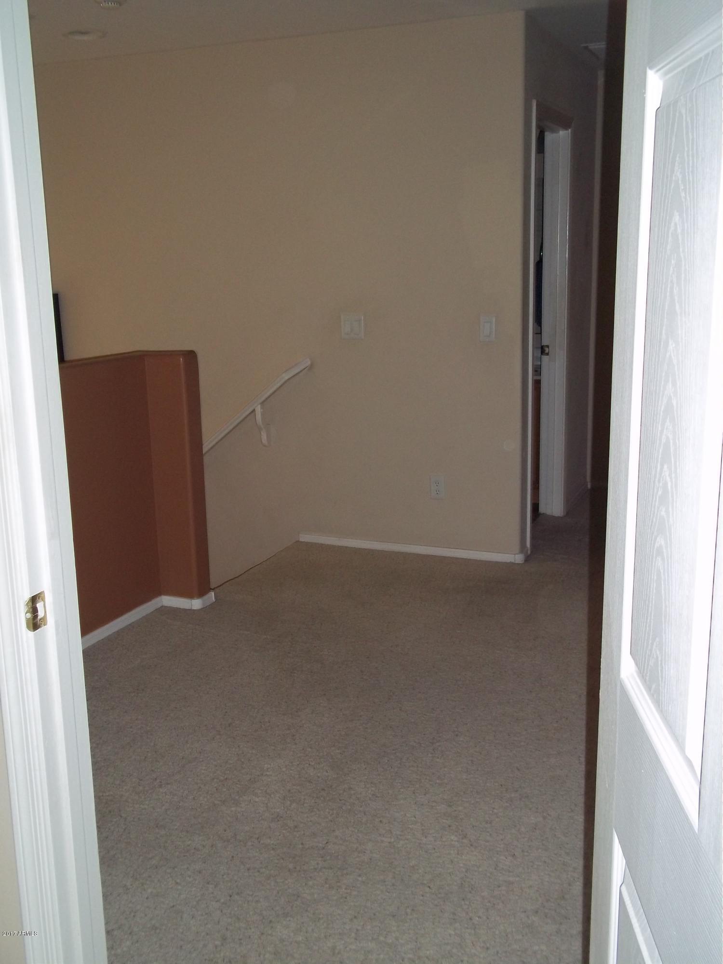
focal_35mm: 36
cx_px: 362
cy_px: 482
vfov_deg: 51.4
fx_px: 1003
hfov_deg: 39.7
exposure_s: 1/30
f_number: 3.1
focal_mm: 6.5
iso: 160
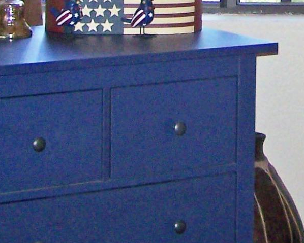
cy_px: -115
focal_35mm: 186
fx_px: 1674
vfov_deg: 8.2
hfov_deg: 10.3
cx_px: 239
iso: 80
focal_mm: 6.3
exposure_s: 1/60
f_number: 2.8
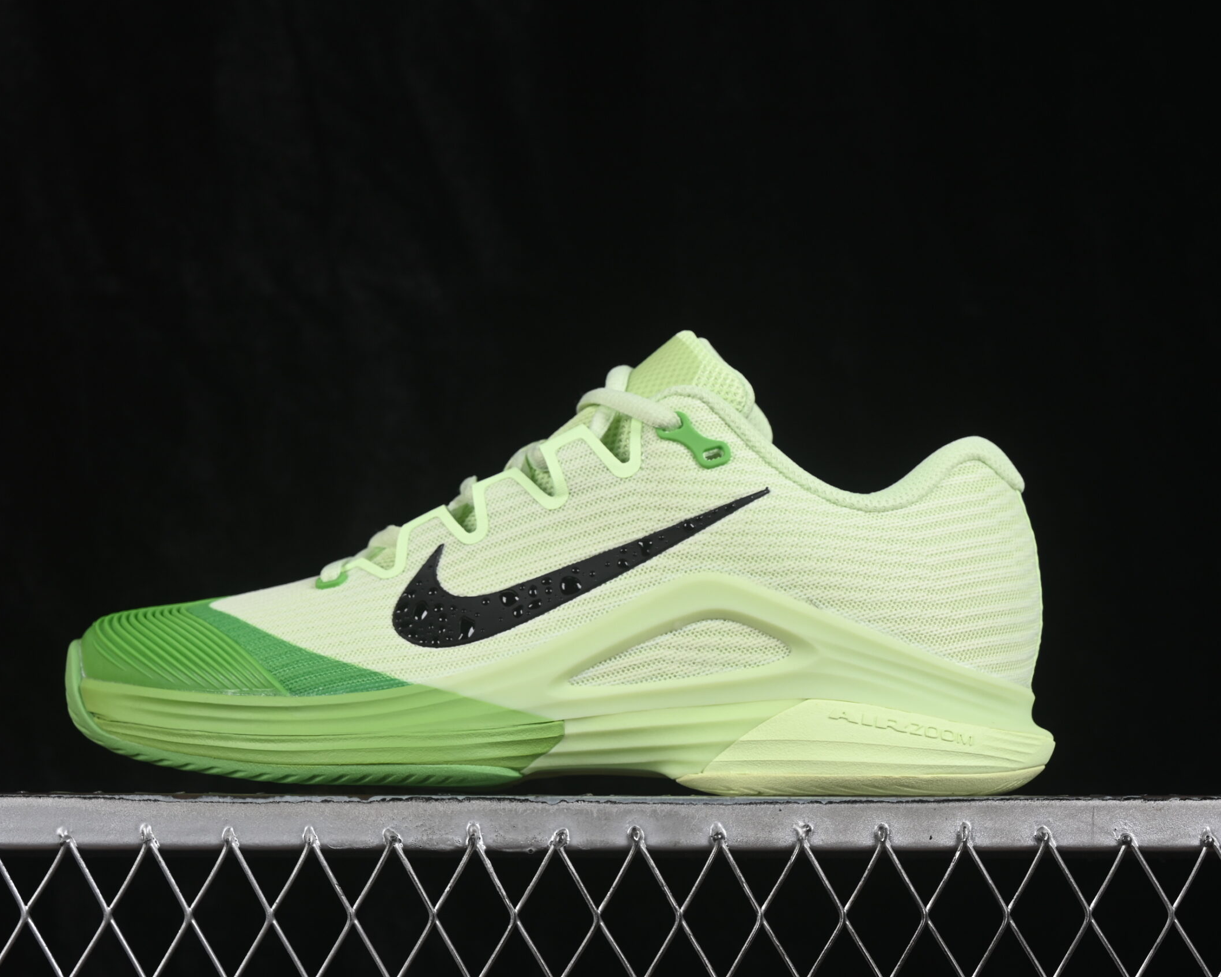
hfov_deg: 22.5
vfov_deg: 18.1
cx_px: 567
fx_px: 3072
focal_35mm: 85
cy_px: 488
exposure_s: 1/80
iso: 160
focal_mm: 50
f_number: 8
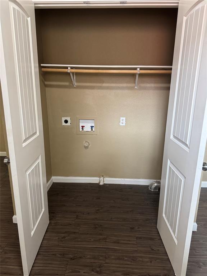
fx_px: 191
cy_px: 138
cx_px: 104
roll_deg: -0.8
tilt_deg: -14.6
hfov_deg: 56.8
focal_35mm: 24
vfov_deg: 71.6
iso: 320
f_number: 1.78
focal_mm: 6.76
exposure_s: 1/60
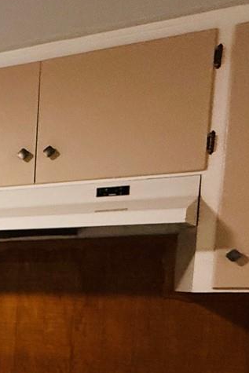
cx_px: -196
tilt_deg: -5.7
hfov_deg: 20.1
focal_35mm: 49
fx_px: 508
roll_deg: +0.2
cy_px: 340
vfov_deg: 37.5
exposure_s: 1/60
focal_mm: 2.22
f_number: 2.2
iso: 400
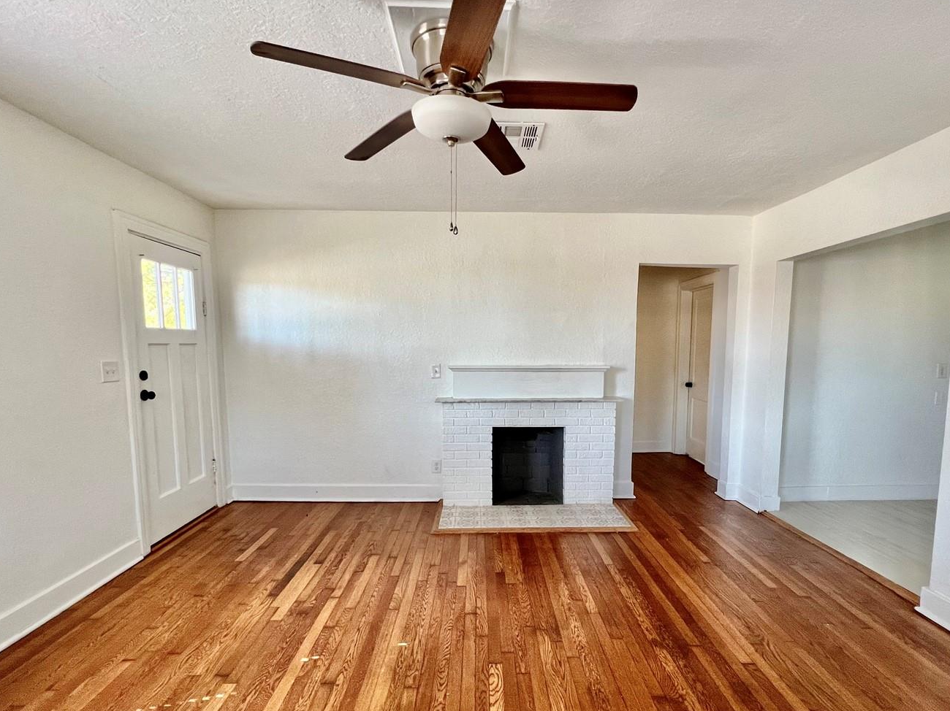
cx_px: 493
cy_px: 395
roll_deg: -0.7
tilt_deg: -4.6
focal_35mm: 16
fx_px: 439
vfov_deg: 77.8
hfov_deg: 94.5
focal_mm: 1.57
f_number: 1.8
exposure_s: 1/99
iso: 100
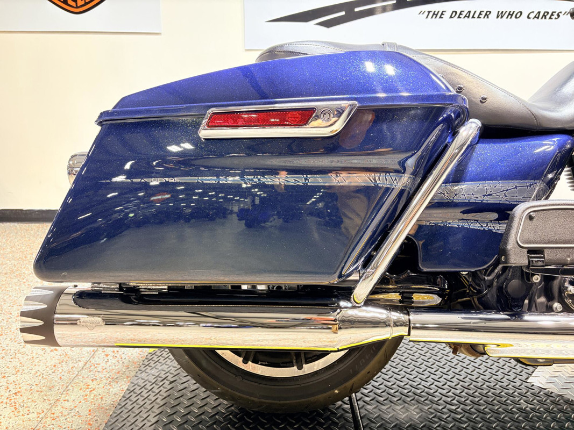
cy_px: 215
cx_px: 287
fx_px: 431
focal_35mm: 26
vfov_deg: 53.1
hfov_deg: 67.3
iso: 125
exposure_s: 1/60
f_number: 1.6
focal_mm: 5.96
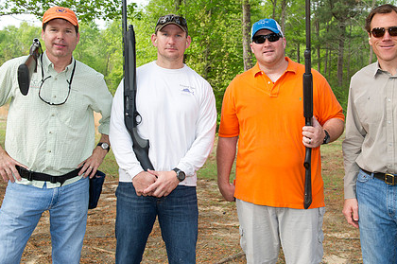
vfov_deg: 28.5
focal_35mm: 47
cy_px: 112
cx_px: 226
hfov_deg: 41.9
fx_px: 518
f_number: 5.6
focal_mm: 34
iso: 320
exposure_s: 1/250
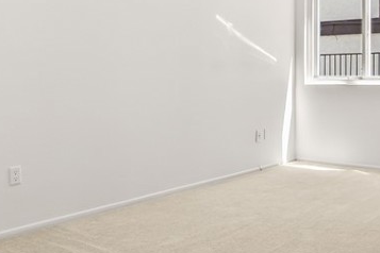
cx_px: 310
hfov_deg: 43.1
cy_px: 77
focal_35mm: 43
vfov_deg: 30.9
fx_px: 454
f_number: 8
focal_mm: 10
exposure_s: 1/20
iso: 400
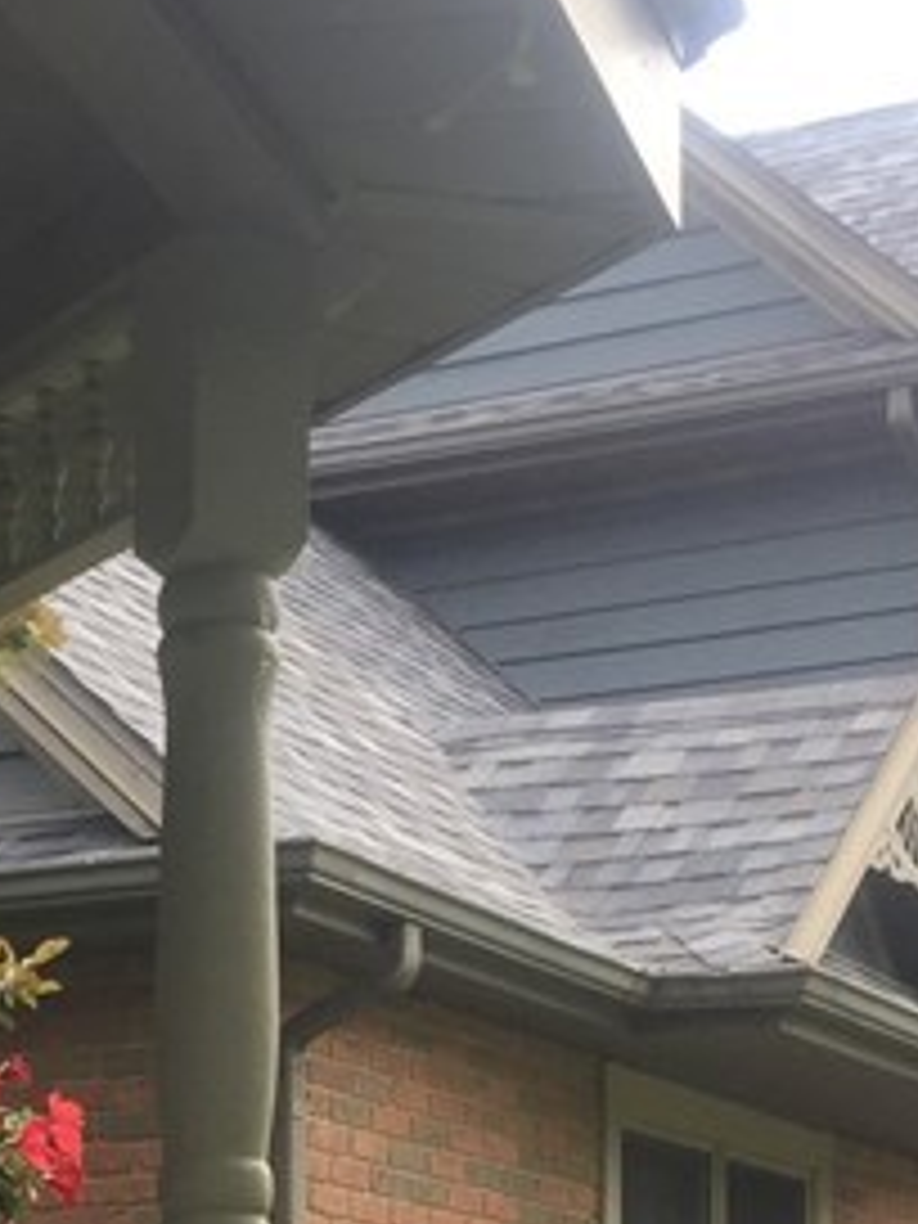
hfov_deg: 13.6
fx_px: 3854
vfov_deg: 17.0
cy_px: 1584
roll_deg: -0.7
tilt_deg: +3.0
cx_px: 360
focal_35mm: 109
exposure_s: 1/384
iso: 32
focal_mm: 4.15
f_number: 2.2
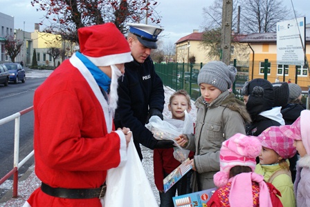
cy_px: 104
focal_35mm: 52
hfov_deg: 37.8
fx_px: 453
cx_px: 155
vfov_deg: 25.8
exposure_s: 1/60
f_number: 5.6
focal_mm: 35
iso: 320
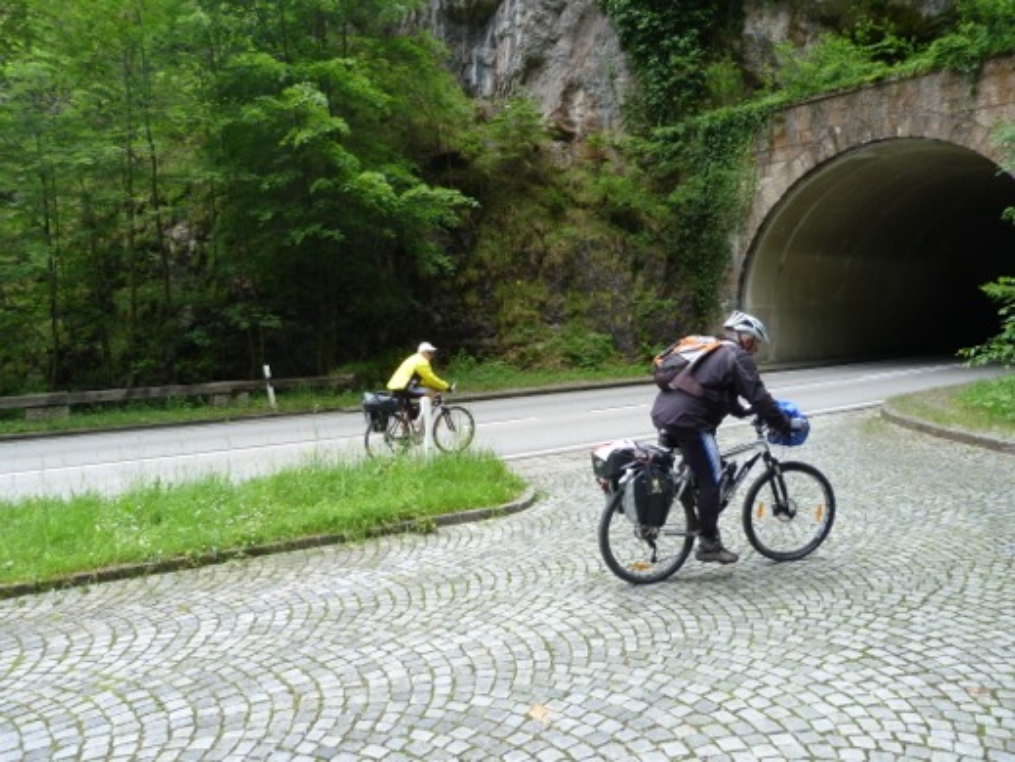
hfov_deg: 69.4
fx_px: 733
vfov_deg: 54.9
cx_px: 508
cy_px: 381
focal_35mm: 25
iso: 160
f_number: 2.8
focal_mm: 4.5
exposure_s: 1/200
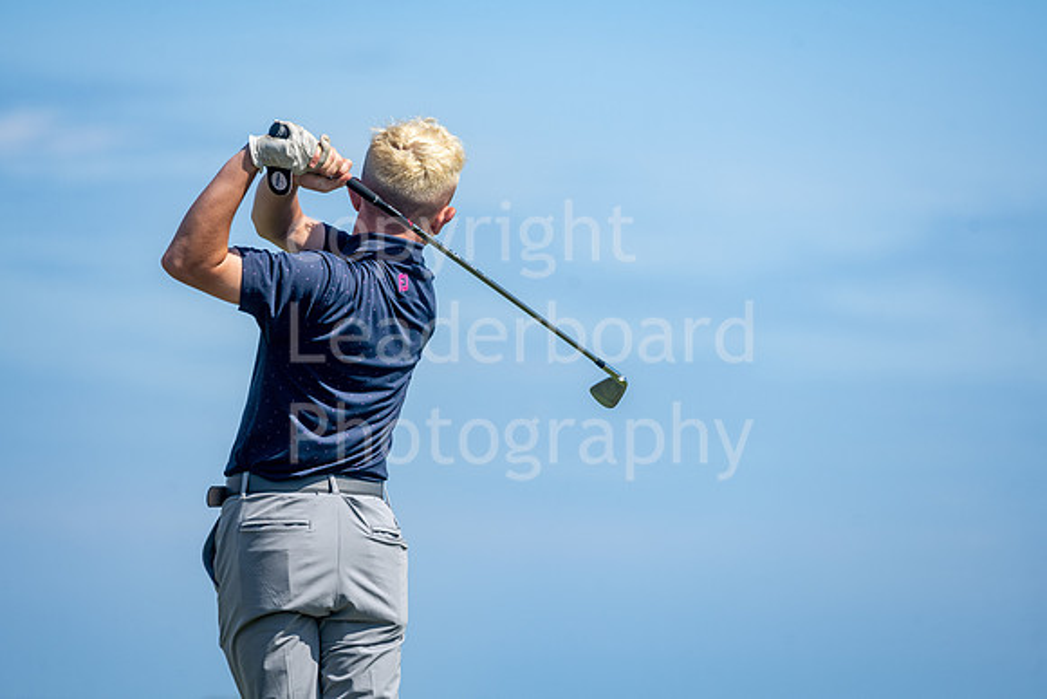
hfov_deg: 6.9
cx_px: 524
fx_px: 8727
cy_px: 350
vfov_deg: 4.6
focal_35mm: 300
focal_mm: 300
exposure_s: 1/1000
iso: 160
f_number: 5.6
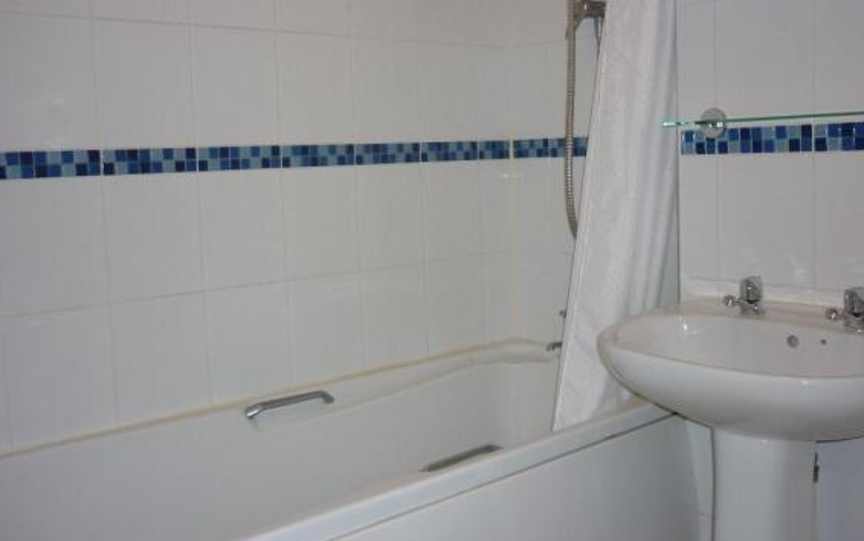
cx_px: 436
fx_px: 848
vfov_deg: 35.3
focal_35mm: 36
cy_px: 224
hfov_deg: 54.0
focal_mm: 5.5
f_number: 2.8
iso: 100
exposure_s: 1/30
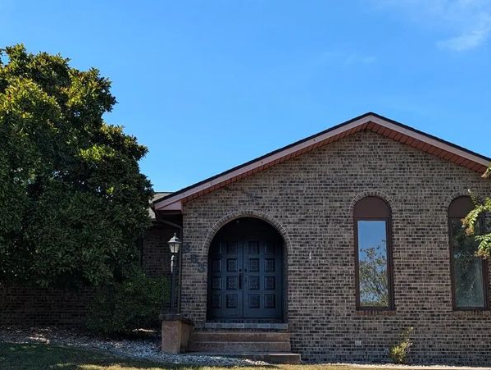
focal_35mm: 41
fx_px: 582
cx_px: 238
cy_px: 250
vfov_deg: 34.9
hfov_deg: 45.7
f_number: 1.68
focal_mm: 6.9
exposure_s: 1/509
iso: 21
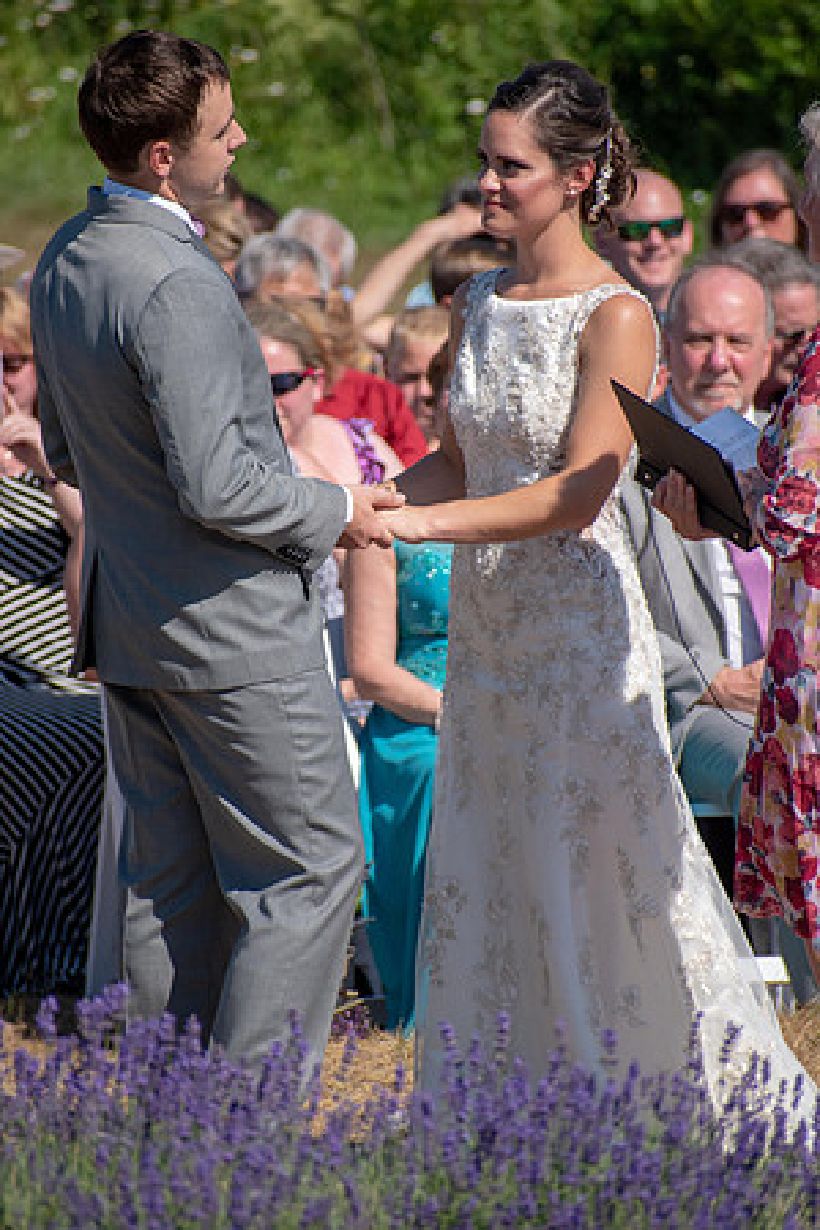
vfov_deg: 4.6
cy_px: 615
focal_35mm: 450
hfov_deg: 3.1
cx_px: 410
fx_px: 15374
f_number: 6.3
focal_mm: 300
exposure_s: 1/1600
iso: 400
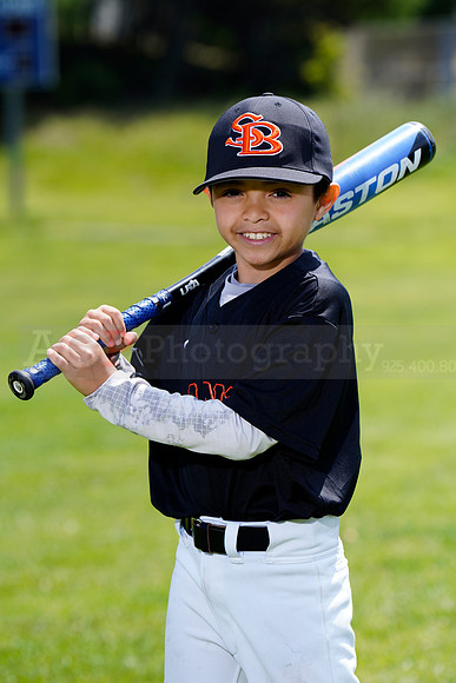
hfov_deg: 6.9
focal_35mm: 200
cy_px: 342
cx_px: 228
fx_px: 3797
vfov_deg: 10.3
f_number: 6.3
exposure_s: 1/250
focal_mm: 200
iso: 100
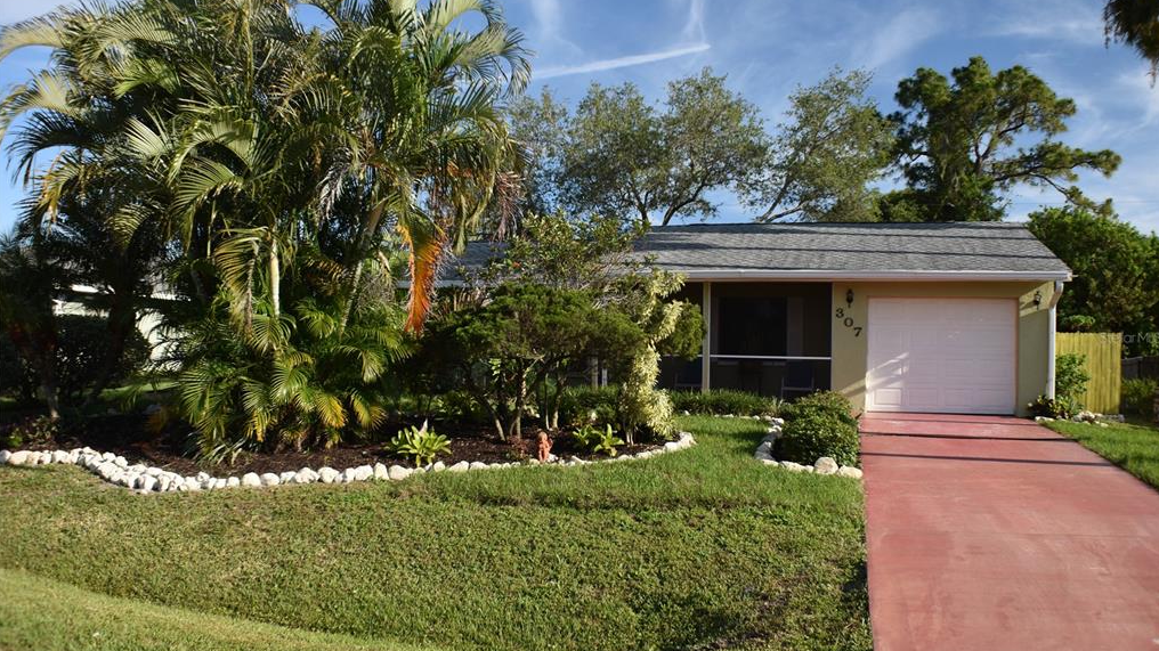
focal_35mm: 38
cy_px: 337
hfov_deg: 52.8
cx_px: 581
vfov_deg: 31.2
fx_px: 1168
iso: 100
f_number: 5
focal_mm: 24
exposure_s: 1/200
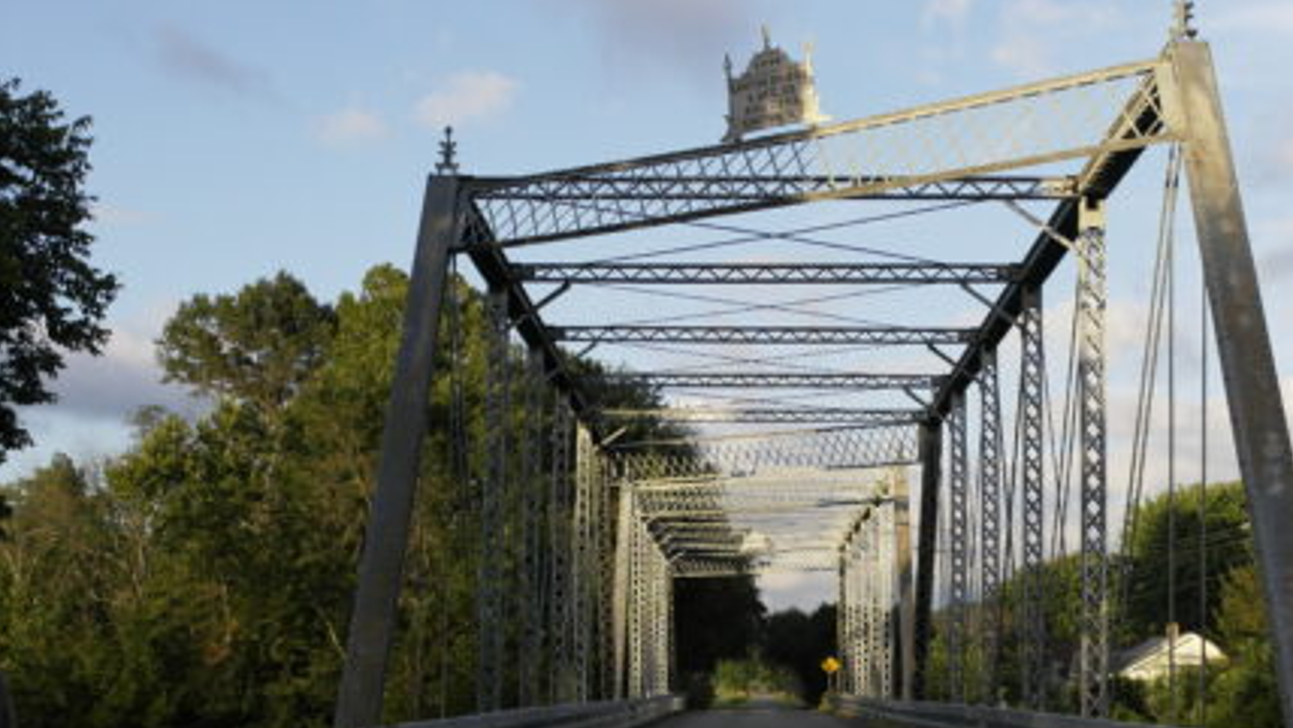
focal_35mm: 62
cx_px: 819
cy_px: 477
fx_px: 2126
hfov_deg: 33.6
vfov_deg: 19.4
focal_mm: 22
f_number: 5
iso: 200
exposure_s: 1/320
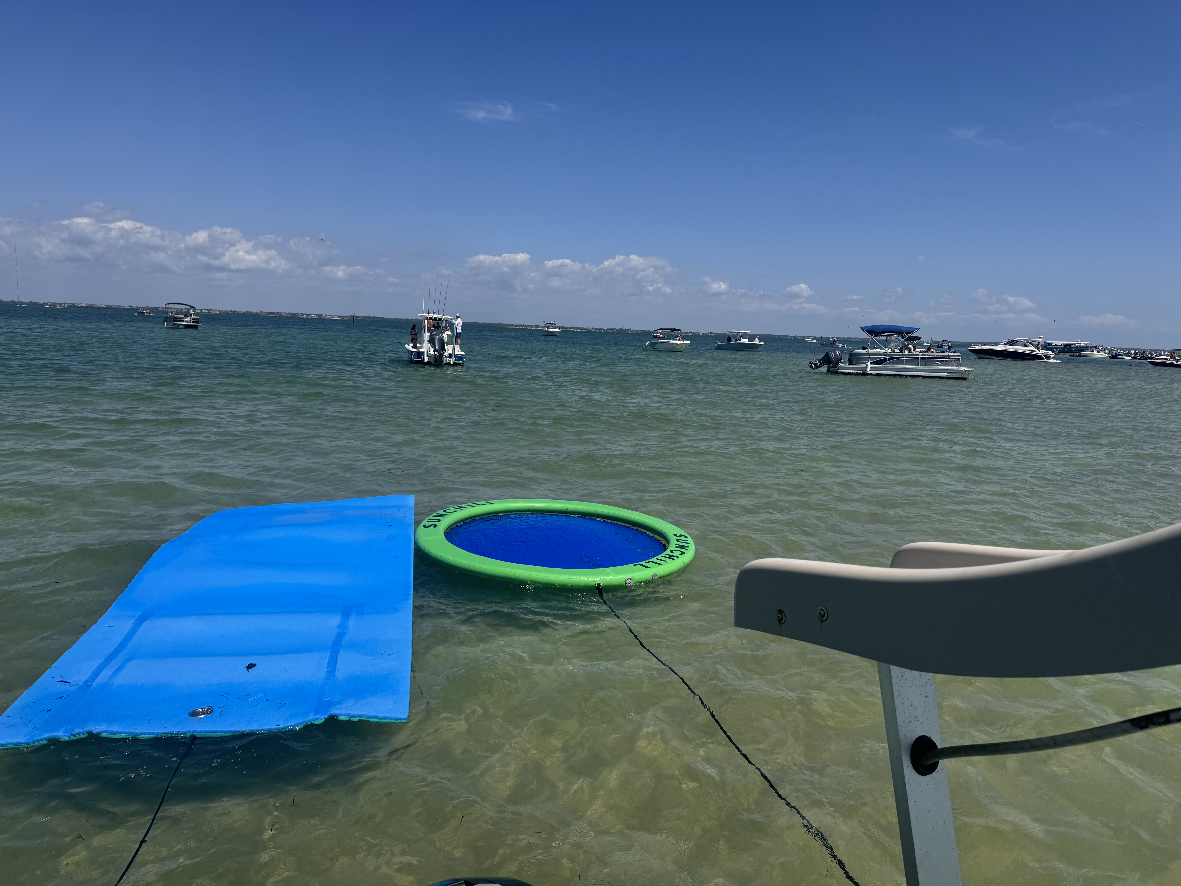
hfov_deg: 71.6
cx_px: 590
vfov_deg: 56.8
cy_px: 443
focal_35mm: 24
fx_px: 819
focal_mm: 6.76
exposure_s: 1/7937
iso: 80
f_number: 1.78
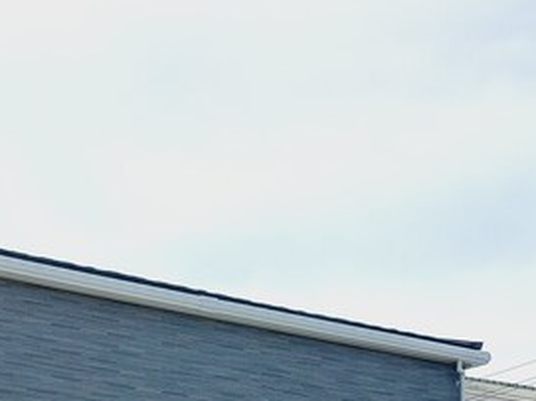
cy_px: 668
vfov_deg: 15.5
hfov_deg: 22.1
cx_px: -10
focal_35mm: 85
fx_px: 1316
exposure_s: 1/881
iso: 25
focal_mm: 5.23
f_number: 1.8
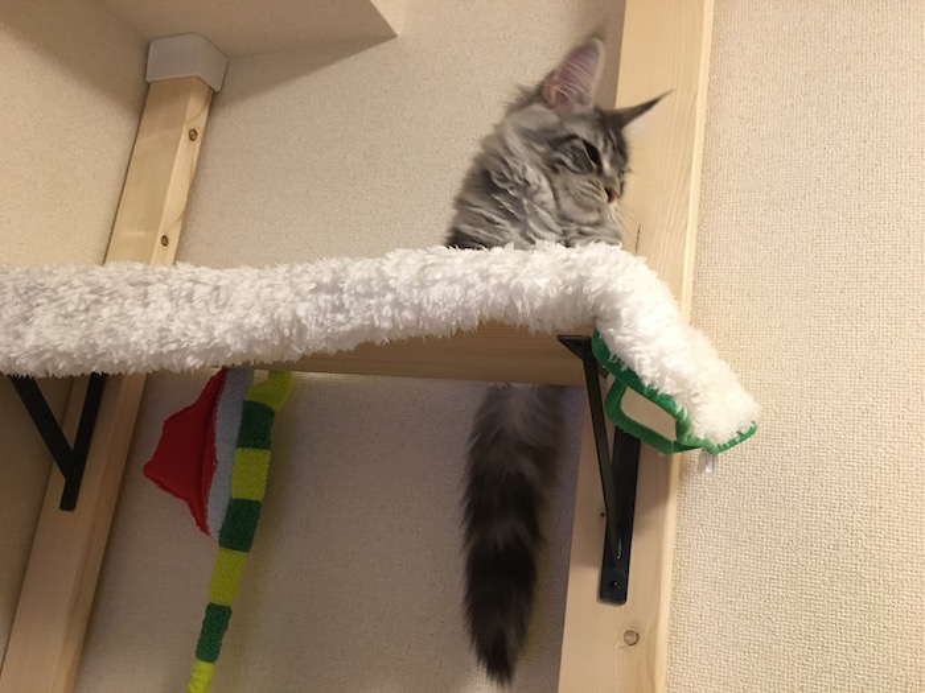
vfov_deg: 48.2
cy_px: 346
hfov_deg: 61.7
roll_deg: -9.2
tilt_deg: +14.2
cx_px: 462
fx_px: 775
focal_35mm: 29
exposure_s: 1/17
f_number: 2.2
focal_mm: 4.15
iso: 200
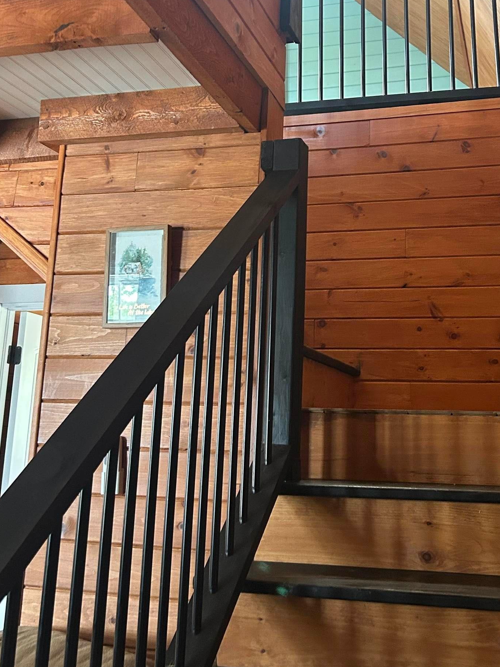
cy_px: 231
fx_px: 847
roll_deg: -1.3
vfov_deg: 42.5
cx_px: 298
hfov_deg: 32.8
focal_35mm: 44
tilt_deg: +14.6
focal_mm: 5.7
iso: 400
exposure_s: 1/60
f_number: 1.5
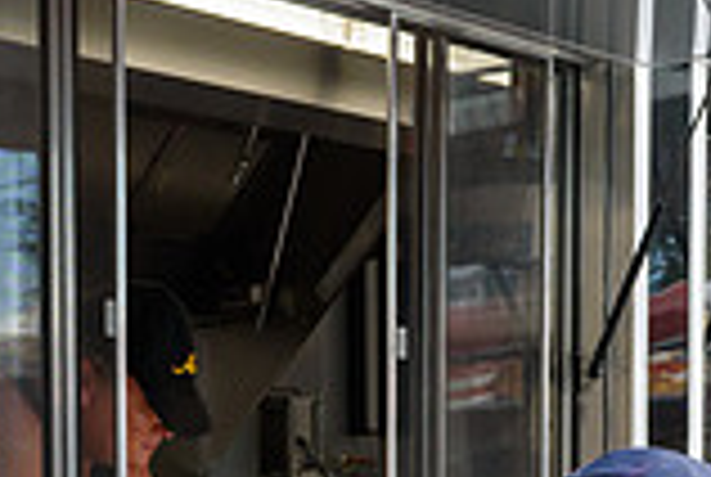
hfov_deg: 19.1
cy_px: 673
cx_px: 207
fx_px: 2097
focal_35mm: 106
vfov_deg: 12.5
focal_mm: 18
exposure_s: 1/200
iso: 400
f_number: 7.1
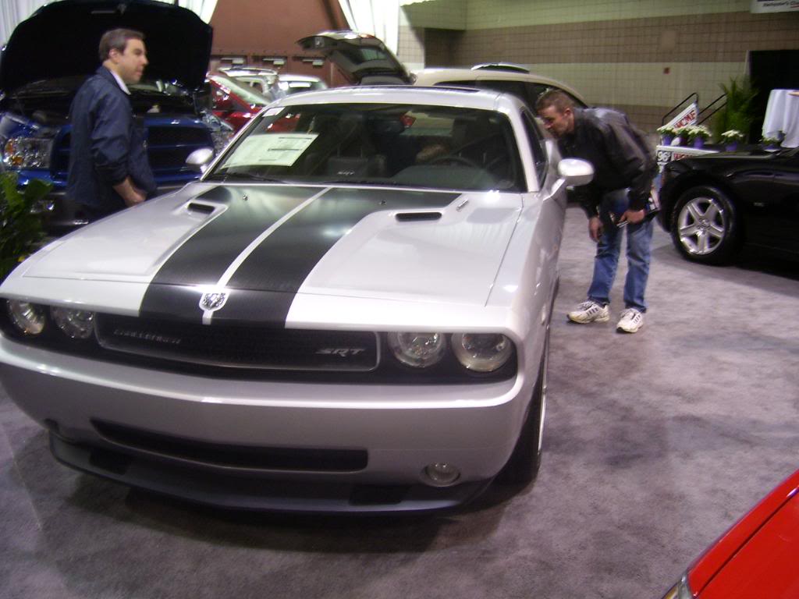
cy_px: 300
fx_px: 785
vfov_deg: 41.8
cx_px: 400
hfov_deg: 54.0
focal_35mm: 34
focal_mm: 5.6
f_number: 2.7
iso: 160
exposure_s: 1/8
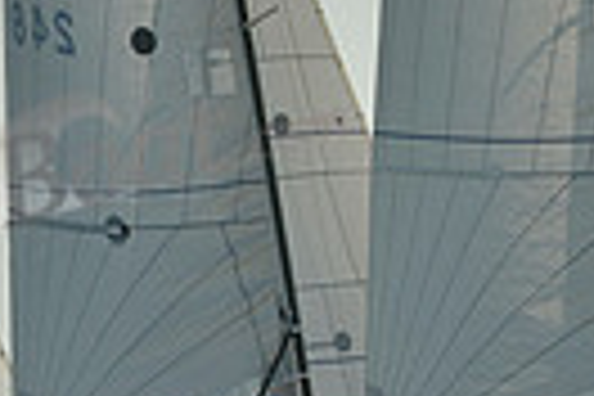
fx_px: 14453
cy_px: -110
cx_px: 585
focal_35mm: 876
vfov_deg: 1.6
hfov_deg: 2.4
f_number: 11
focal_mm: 200
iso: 200
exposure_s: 1/640
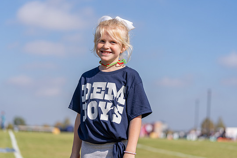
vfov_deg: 15.9
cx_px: 113
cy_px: 81
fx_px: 566
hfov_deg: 23.6
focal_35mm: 86
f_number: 2.8
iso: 100
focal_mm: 80
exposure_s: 1/2000
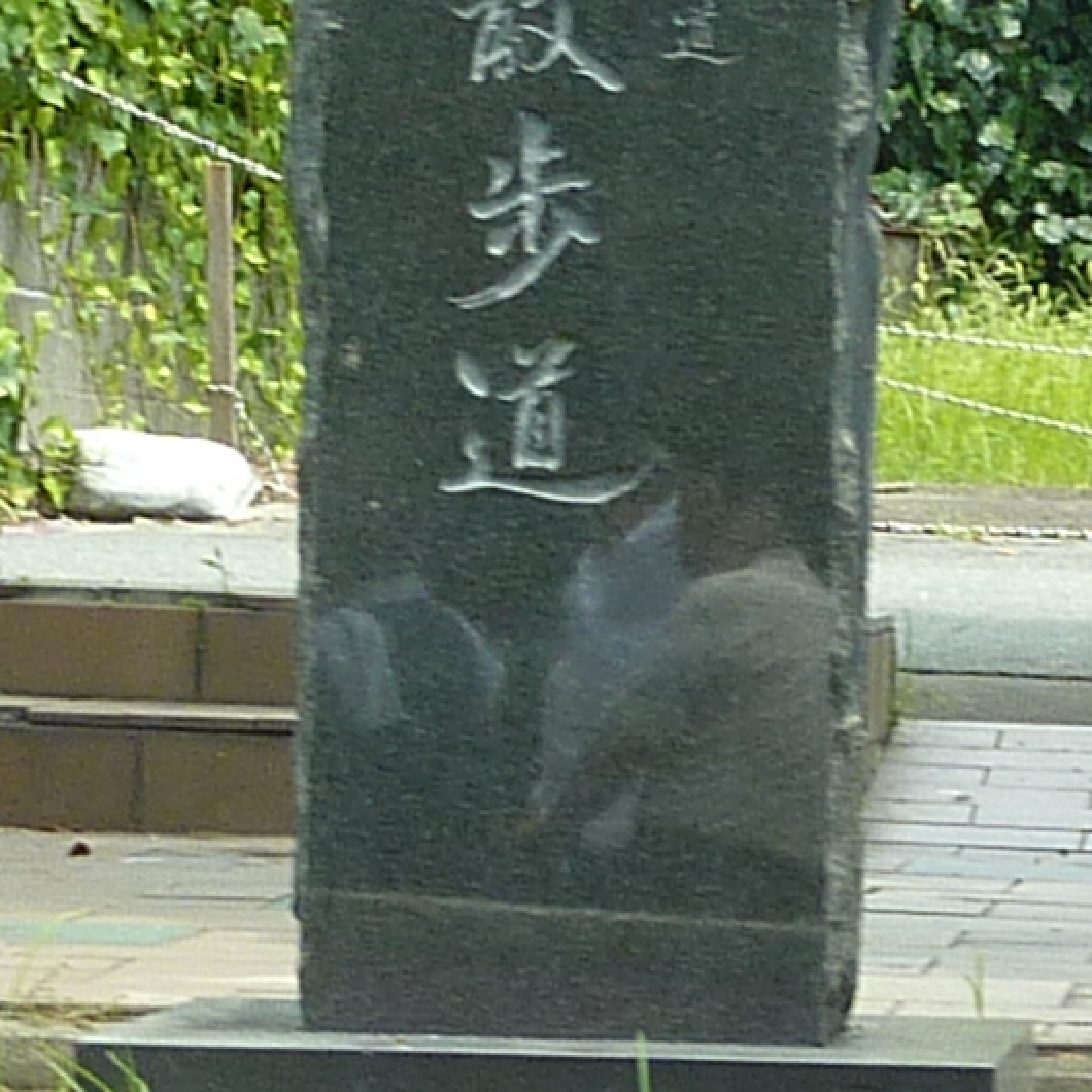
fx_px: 7673
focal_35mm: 215
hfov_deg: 8.1
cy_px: 212
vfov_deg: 8.1
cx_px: 268
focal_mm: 5.7
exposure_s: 1/200
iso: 80
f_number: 4
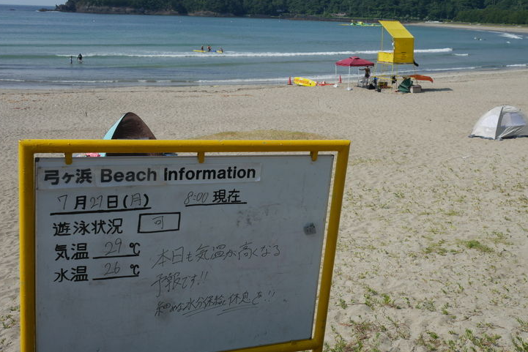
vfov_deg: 33.3
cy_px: 141
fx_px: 587
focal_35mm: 40
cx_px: 289
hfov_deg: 48.4
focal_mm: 17
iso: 200
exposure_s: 1/800
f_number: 8
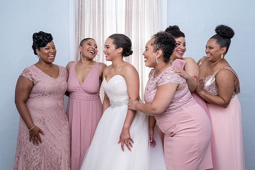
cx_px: 130
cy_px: 76
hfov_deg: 42.6
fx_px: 327
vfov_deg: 29.1
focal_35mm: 46
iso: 1250
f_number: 6.3
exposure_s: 1/160
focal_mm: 42
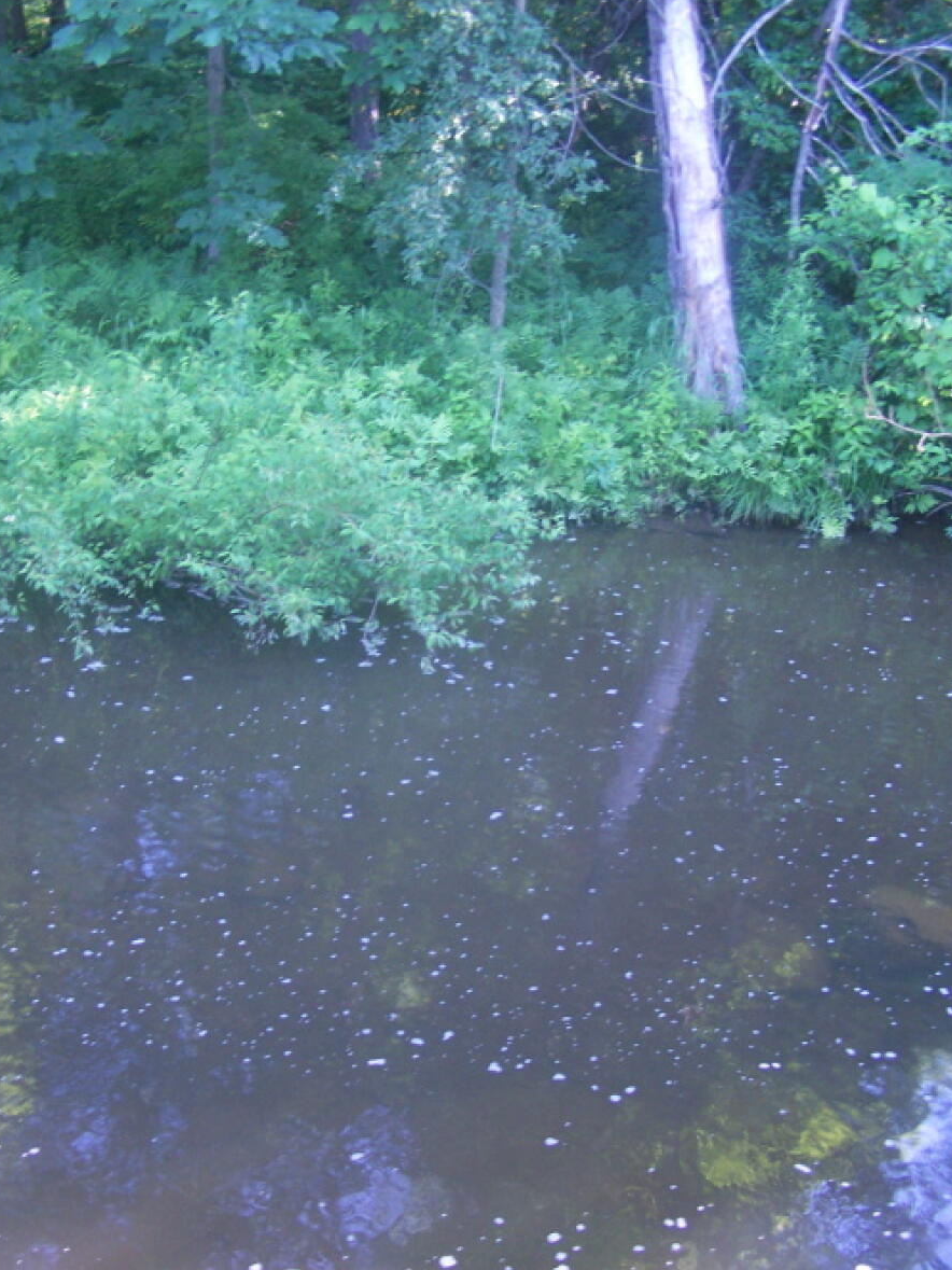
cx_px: 404
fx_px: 1614
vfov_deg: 42.8
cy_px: 730
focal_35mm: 44
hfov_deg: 32.8
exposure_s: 1/20
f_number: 2.8
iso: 140
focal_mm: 6.3
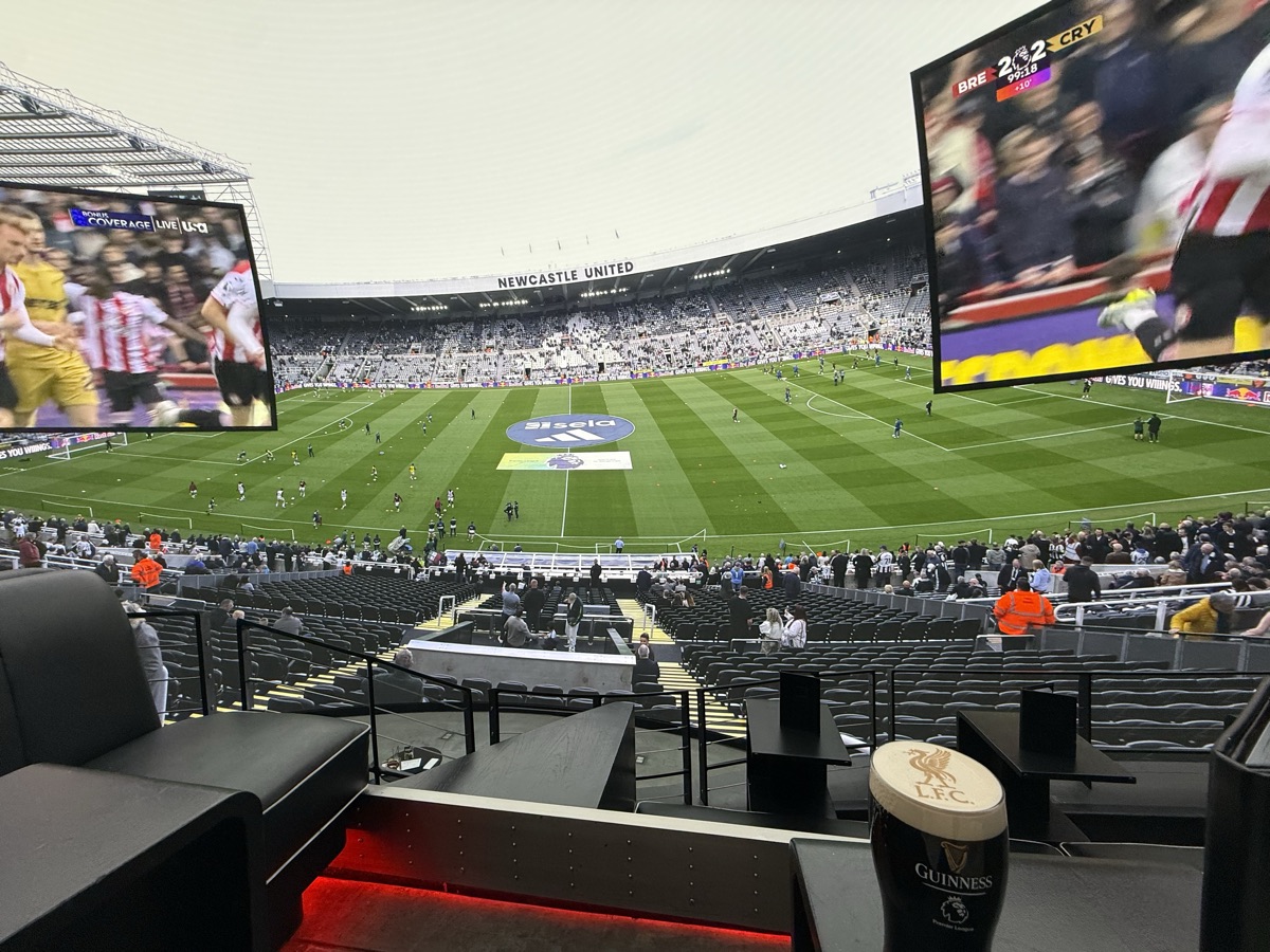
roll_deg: +2.0
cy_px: 476
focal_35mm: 14
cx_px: 635
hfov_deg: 102.1
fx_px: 514
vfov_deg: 85.7
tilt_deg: -1.8
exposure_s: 1/120
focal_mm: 2.22
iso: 125
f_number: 2.2
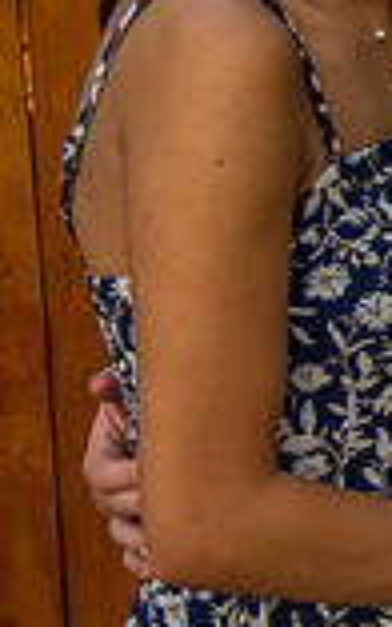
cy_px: 226
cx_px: 1096
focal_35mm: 173
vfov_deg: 12.1
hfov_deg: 6.9
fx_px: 2960
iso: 125
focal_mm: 46
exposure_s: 1/320
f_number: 4
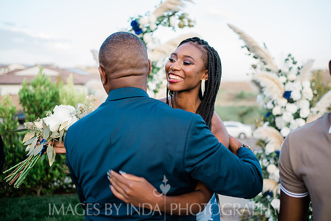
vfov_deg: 37.9
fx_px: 322
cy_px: 110
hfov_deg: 54.4
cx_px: 166
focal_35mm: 35
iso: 200
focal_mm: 35
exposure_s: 1/200
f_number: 2.2
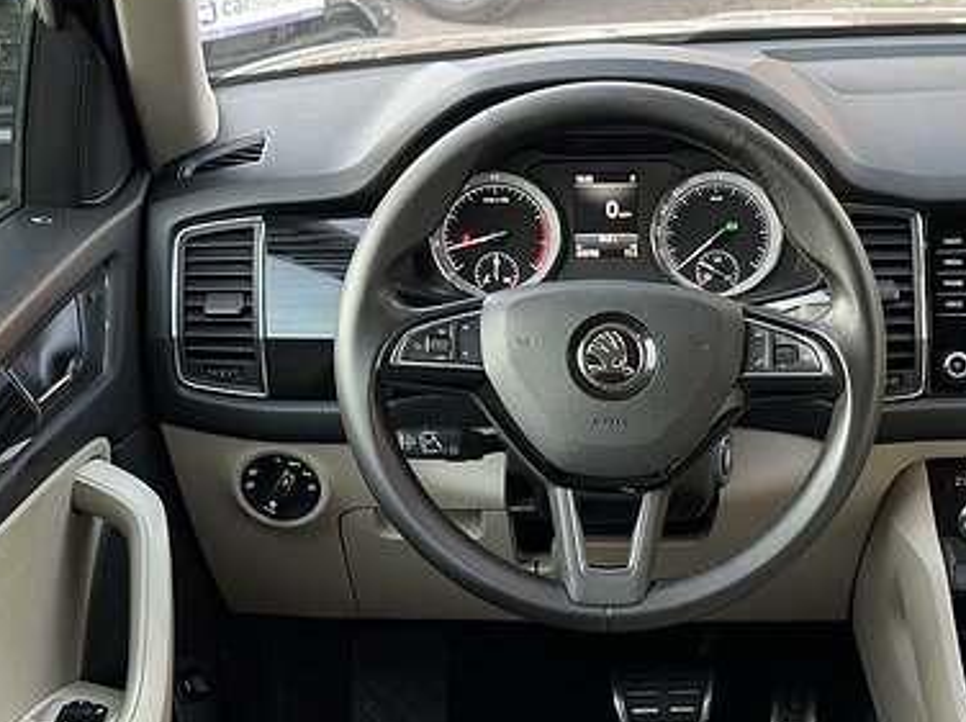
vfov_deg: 20.9
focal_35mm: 70
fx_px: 1951
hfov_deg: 27.6
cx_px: 673
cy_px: 488
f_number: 1.78
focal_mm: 6.76
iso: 500
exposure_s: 1/40
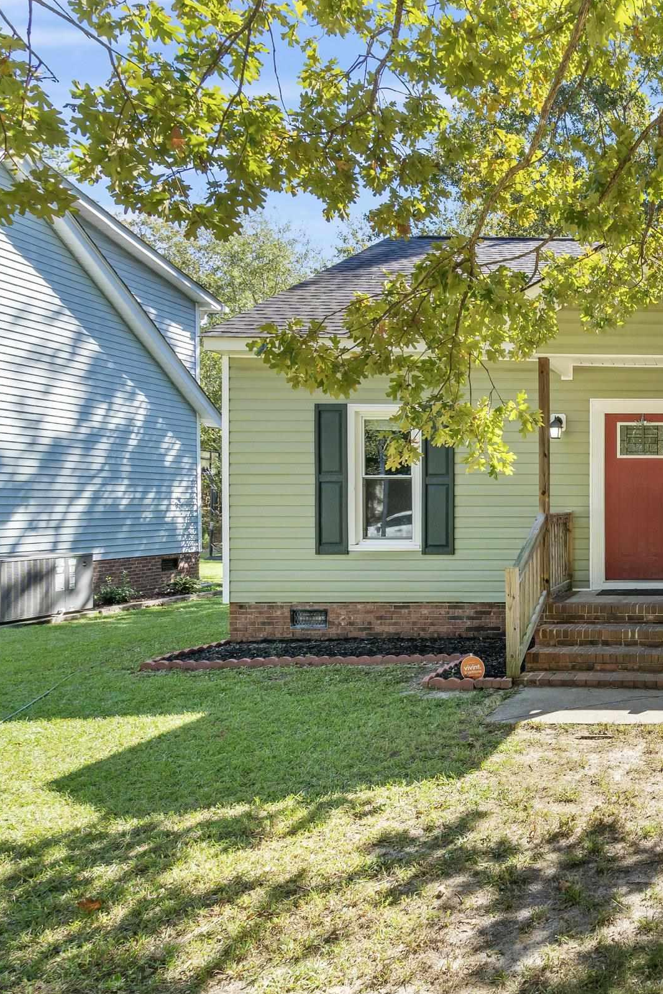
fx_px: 712
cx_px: 769
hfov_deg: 38.8
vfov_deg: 69.8
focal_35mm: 26
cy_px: 513
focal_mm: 11
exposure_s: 1/200
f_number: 7.1
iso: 200
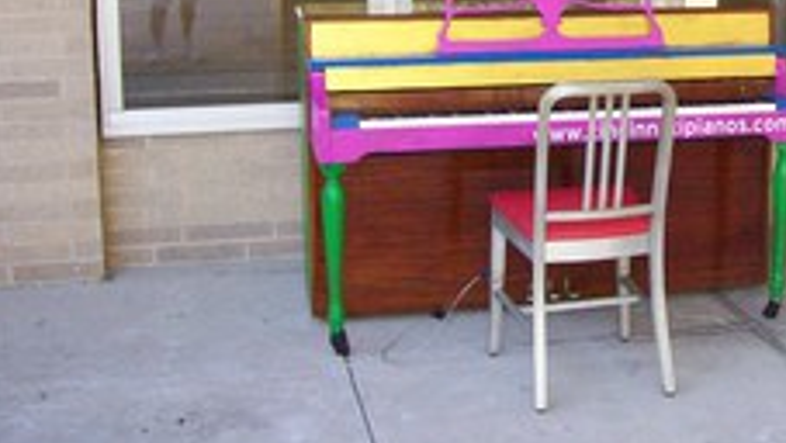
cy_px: 66
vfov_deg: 17.3
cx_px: 651
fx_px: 1439
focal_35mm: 69
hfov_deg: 29.7
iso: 140
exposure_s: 1/64
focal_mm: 6
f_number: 2.7
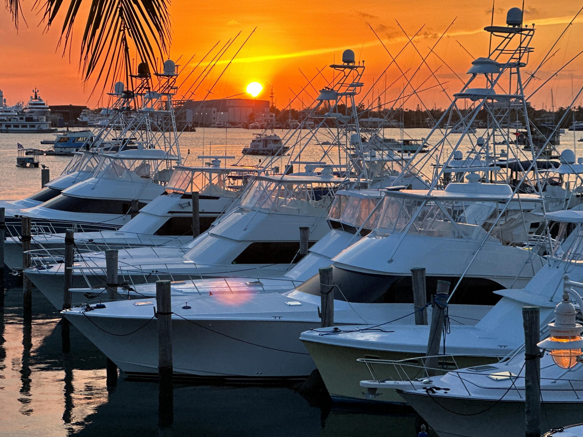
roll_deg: -0.1
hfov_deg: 21.1
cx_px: 244
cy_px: 200
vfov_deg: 15.9
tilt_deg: -2.1
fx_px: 1566
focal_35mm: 93
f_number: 2.8
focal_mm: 9
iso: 40
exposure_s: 1/121
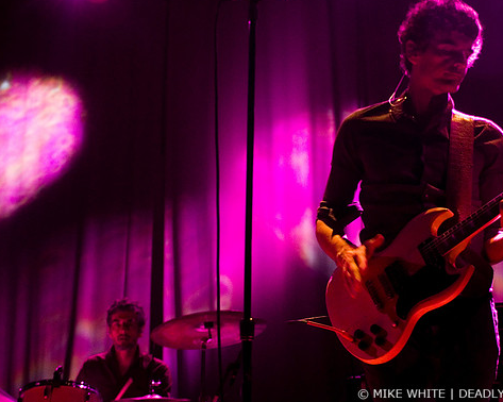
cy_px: 198
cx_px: 286
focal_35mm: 69
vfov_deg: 22.2
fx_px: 1027
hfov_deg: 27.5
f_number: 2.8
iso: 800
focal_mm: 40
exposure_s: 1/50
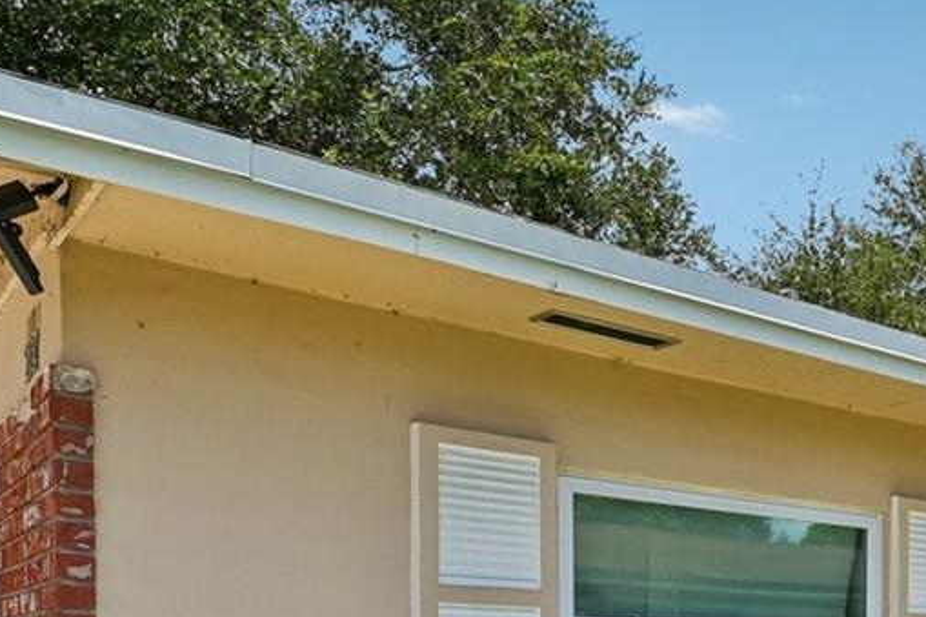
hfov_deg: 37.3
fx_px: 1131
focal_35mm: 44
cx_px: 1021
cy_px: 719
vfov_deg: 27.3
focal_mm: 14
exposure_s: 1/320
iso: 100
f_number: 8
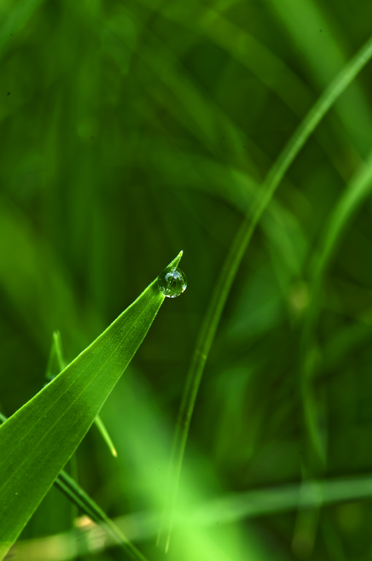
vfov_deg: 13.7
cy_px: 280
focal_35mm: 150
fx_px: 2331
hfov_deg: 9.1
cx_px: 186
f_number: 11
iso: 100
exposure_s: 1/1.25
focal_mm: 100
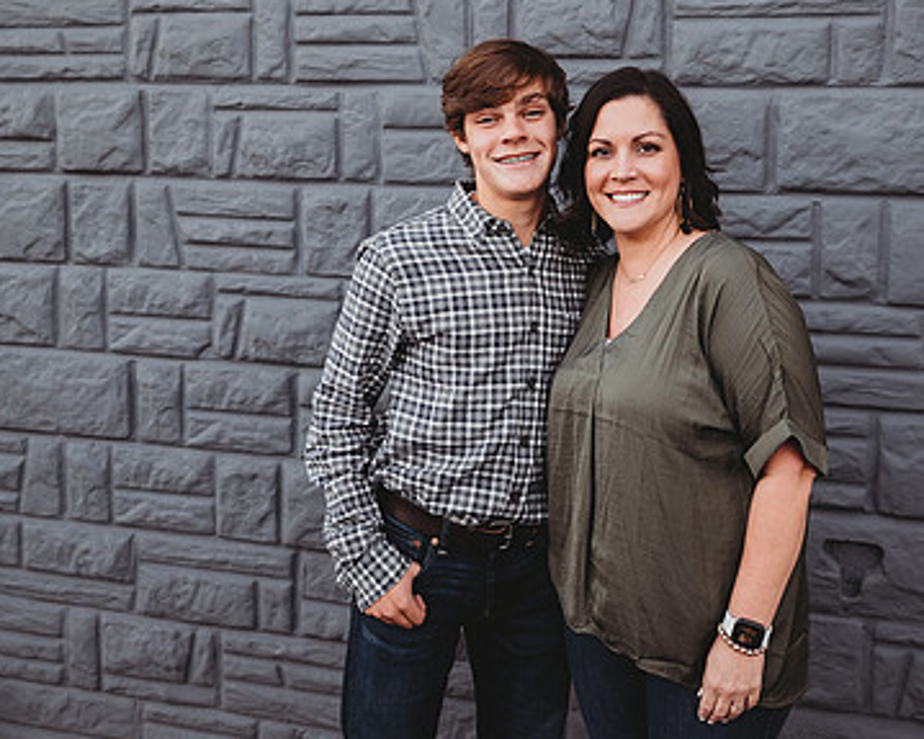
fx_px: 1176
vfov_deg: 34.6
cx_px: 521
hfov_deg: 42.8
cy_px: 250
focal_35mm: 43
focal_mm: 24
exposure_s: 1/200
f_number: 2.2
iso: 160
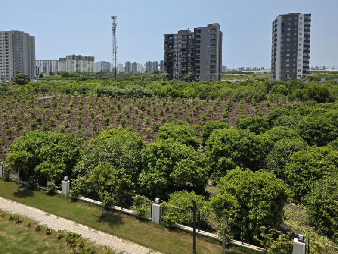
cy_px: 91
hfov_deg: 59.3
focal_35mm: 30
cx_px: 131
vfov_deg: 46.3
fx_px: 293
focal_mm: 6.3
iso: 80
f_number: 1.7
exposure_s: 1/7944
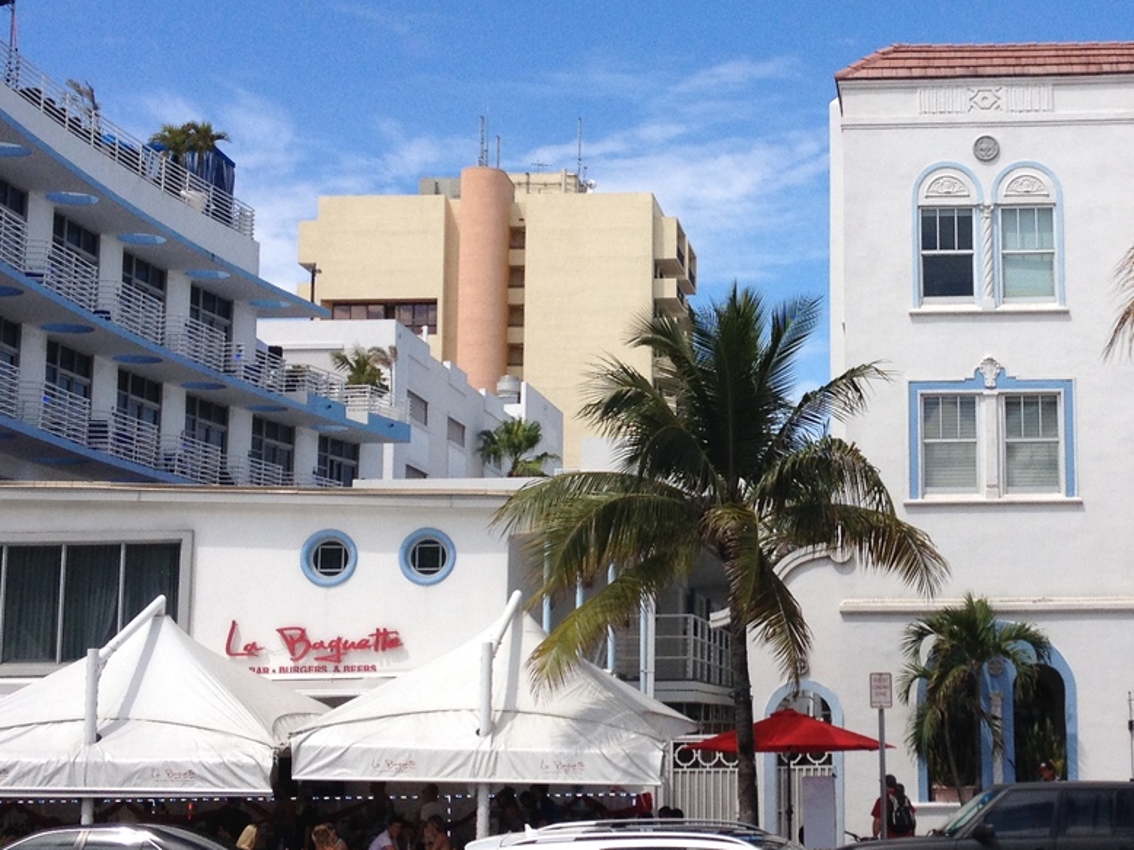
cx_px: 853
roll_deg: +0.5
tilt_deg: +5.9
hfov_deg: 26.7
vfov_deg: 20.4
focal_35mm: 72
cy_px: 399
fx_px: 2358
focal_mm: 4.28
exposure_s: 1/1905
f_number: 2.4
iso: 50
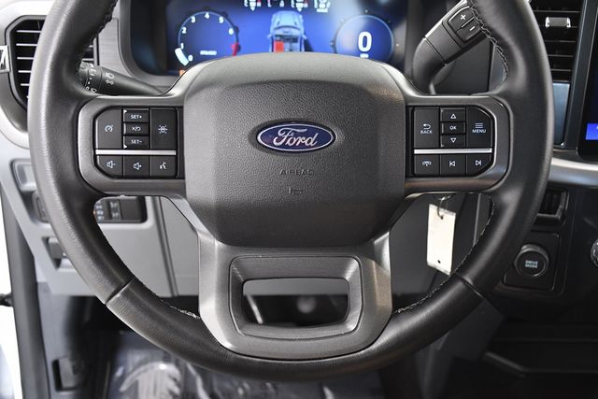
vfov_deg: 34.2
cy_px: 200
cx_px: 299
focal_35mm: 39
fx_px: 648
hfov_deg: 49.5
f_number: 3.8
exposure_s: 1/80
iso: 2500
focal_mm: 26
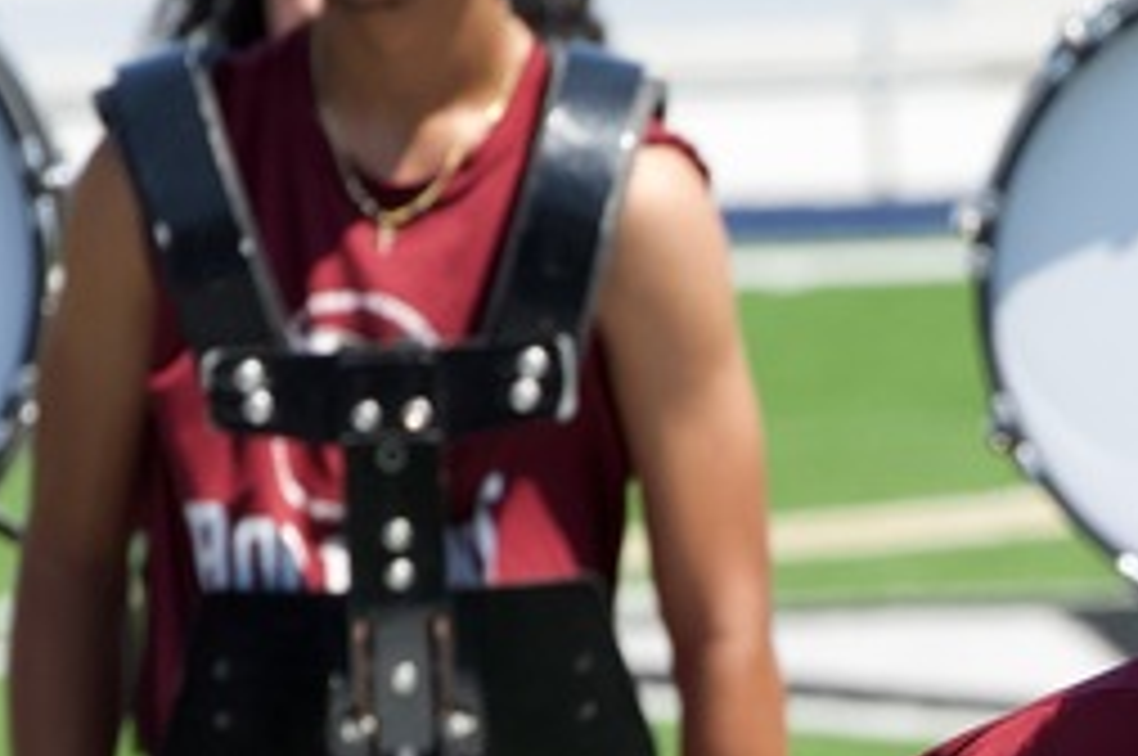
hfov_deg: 3.1
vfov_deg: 2.0
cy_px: 1100
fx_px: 21120
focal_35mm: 669
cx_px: 1678
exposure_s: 1/1600
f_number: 7.1
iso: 800
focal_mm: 165
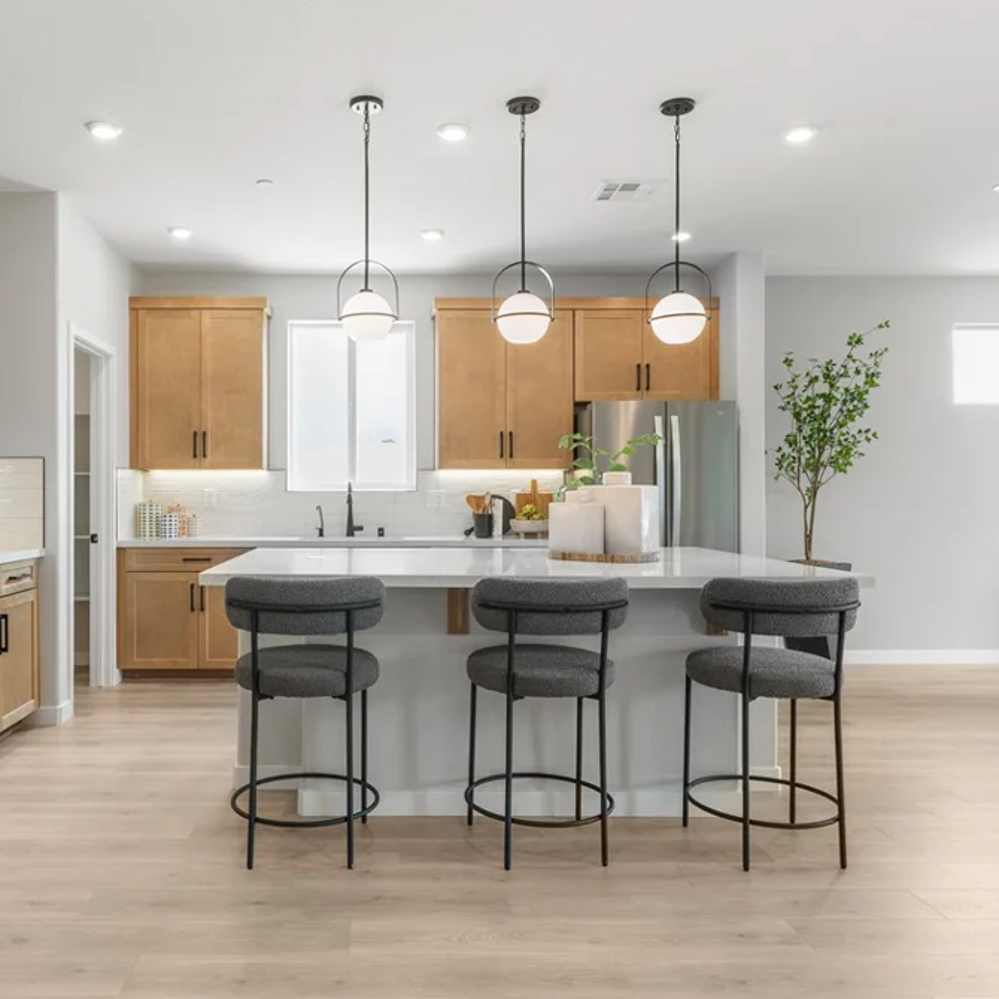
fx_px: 849
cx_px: 383
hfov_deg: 60.3
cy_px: 505
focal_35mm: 26
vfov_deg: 60.9
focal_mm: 20
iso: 200
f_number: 8
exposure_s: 1/6
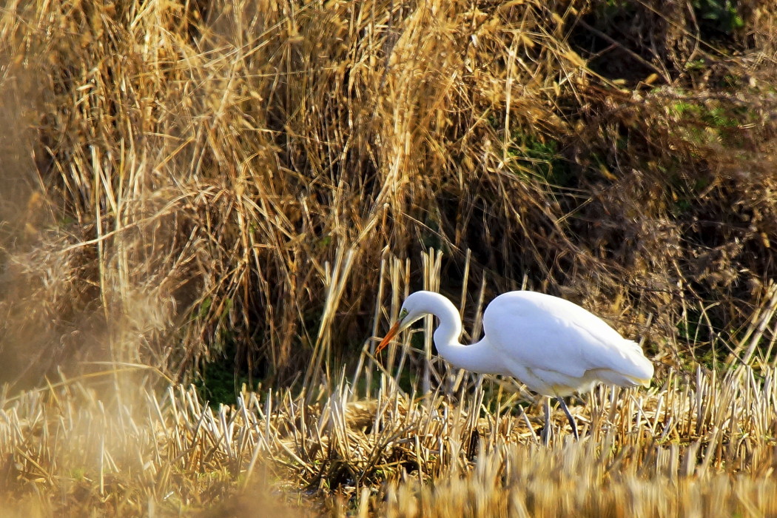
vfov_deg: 2.3
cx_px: 388
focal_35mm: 600
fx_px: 12949
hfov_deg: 3.4
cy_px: 259
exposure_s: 1/640
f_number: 8
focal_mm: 600
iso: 800
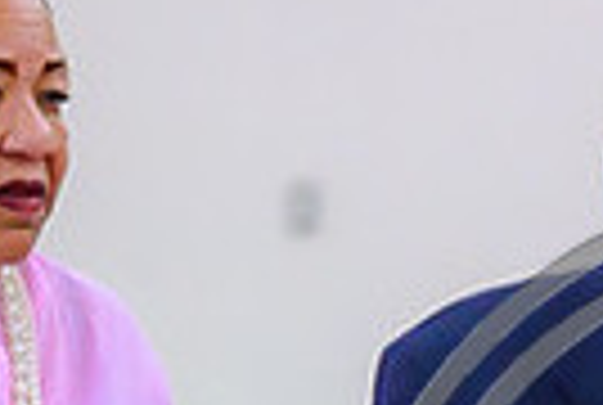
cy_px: 894
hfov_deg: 4.3
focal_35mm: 478
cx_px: 1100
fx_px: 8024
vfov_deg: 2.9
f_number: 2.8
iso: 1800
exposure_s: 1/200
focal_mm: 77
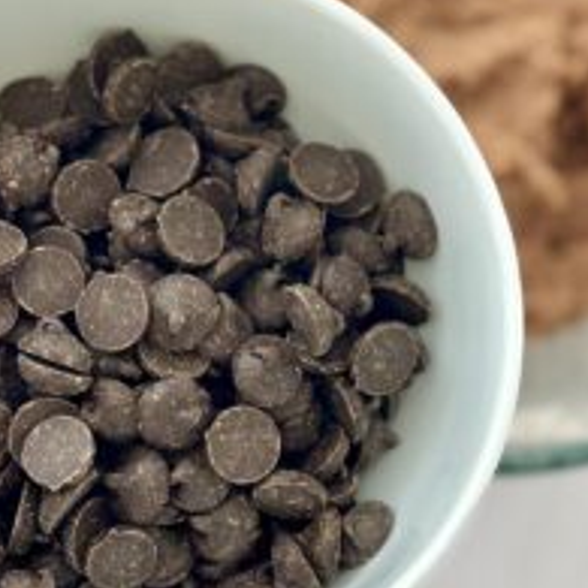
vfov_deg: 15.9
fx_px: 2095
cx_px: 249
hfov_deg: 16.0
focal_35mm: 109
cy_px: 142
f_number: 1.78
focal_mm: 6.86
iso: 80
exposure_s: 1/121
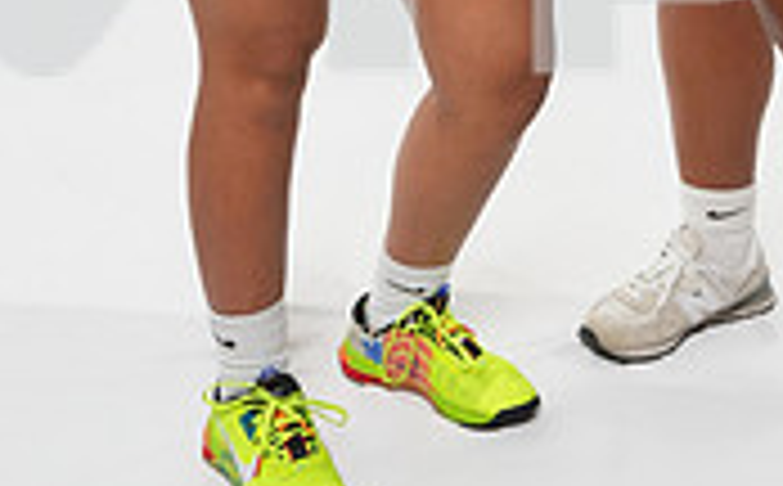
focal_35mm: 111
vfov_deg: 11.0
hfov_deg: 18.7
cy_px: -378
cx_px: 490
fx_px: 2370
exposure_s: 1/125
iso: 500
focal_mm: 42.1
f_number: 8
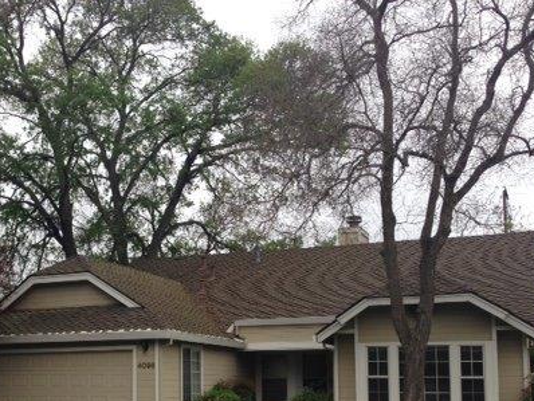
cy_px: 321
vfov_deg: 27.0
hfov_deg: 35.8
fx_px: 818
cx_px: 184
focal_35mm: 53
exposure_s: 1/339
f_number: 2.4
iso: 50
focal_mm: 4.12
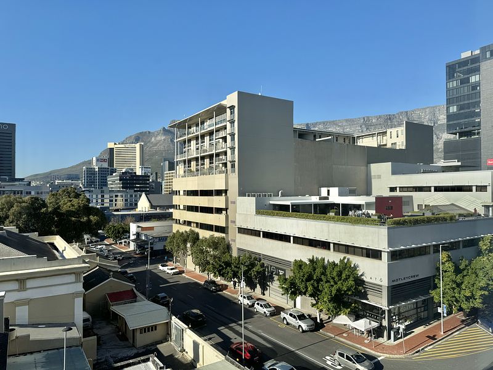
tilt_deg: +0.4
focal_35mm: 24
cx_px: 246
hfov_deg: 71.6
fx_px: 342
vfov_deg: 56.8
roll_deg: -0.1
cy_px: 185
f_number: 1.78
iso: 80
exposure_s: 1/5348
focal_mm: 6.76
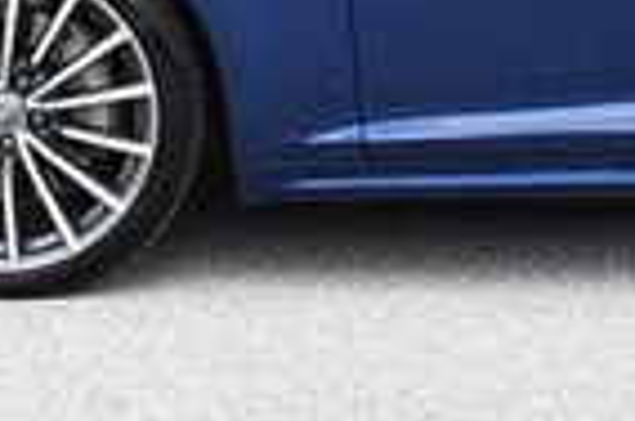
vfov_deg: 6.1
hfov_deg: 9.3
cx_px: 854
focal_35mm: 217
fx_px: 3819
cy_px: -408
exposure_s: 1/250
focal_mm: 24
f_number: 6.3
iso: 200
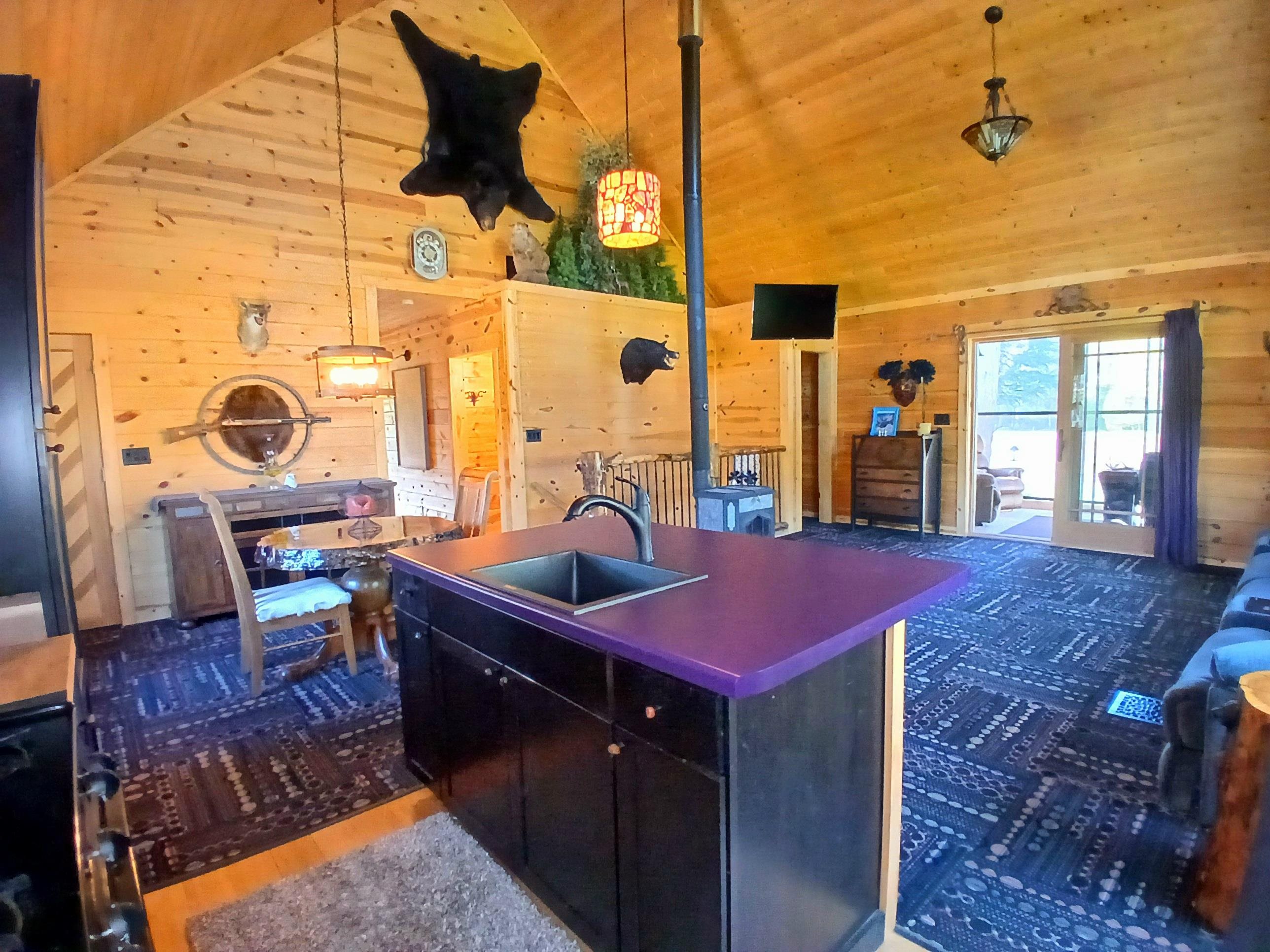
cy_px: 476
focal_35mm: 17
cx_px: 635
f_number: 2.2
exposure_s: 1/20
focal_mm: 1.4
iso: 500
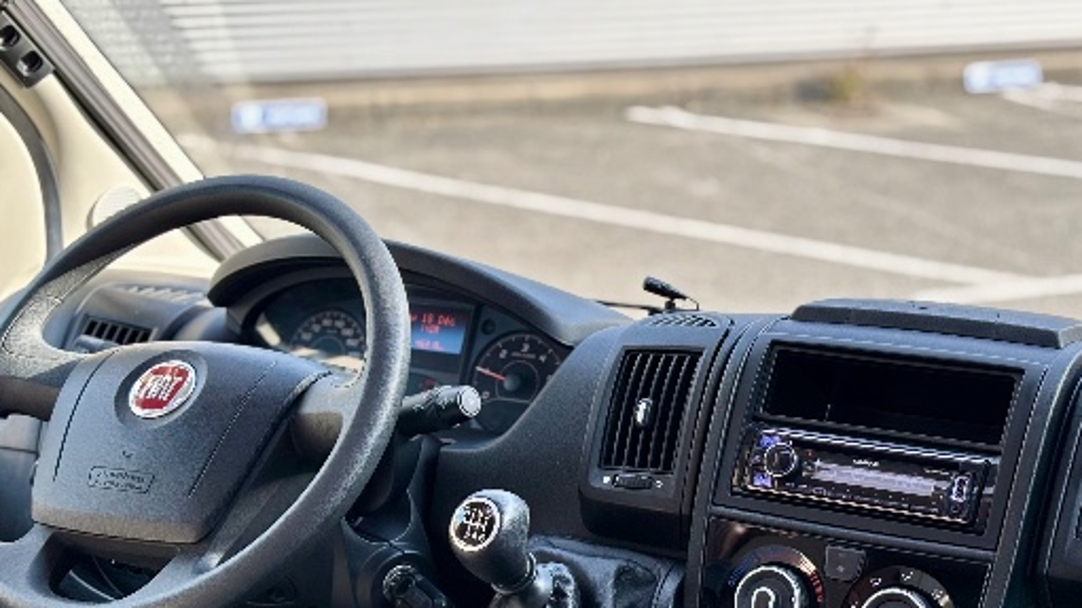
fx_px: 2036
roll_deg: +0.0
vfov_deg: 16.9
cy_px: 439
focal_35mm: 71
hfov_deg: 29.7
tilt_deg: -17.6
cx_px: 582
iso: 32
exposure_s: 1/209
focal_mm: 5.96
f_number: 1.6
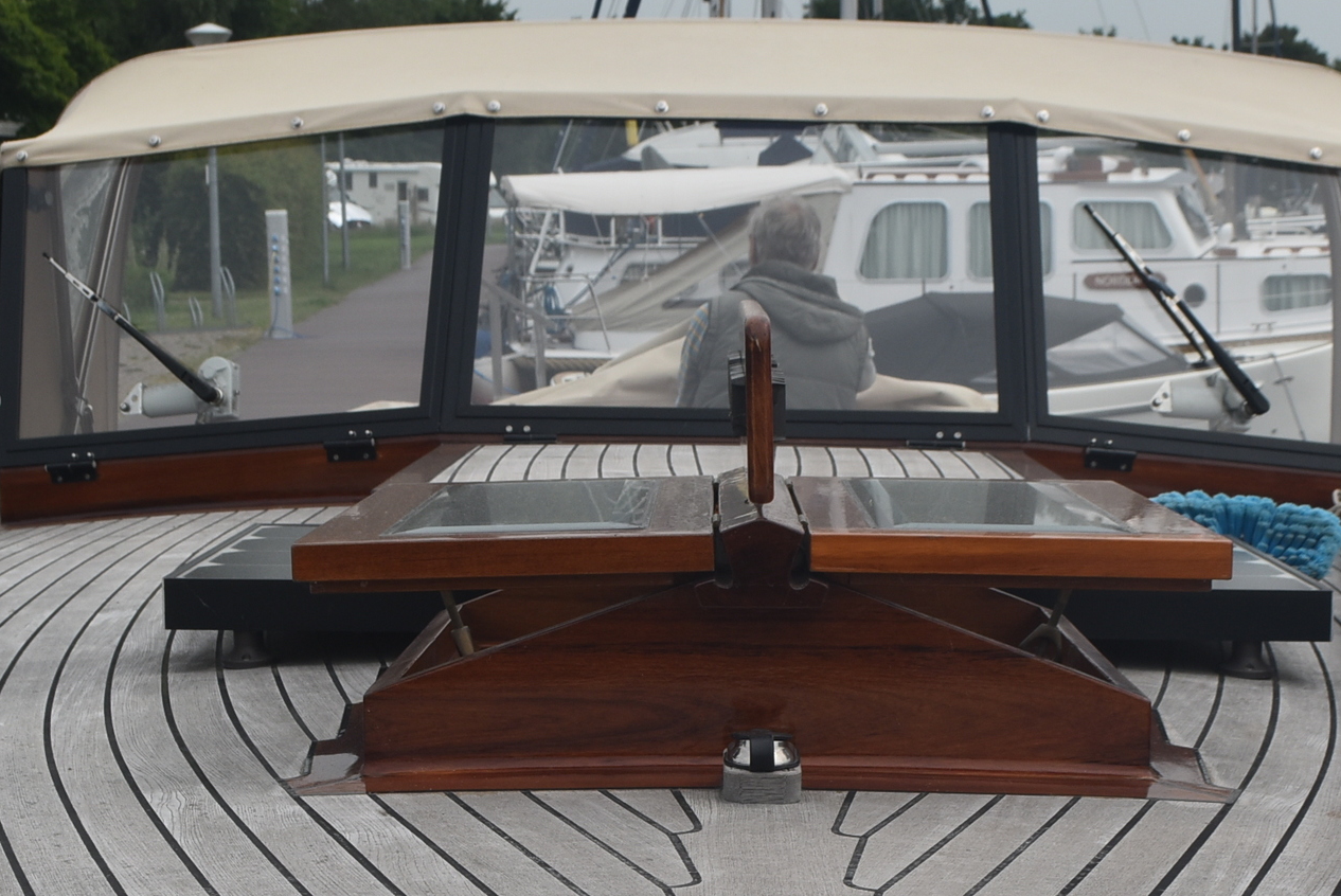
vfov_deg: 17.7
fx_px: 2870
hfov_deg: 26.3
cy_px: 633
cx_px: 761
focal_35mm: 77
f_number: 10
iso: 200
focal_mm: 26
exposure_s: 1/400
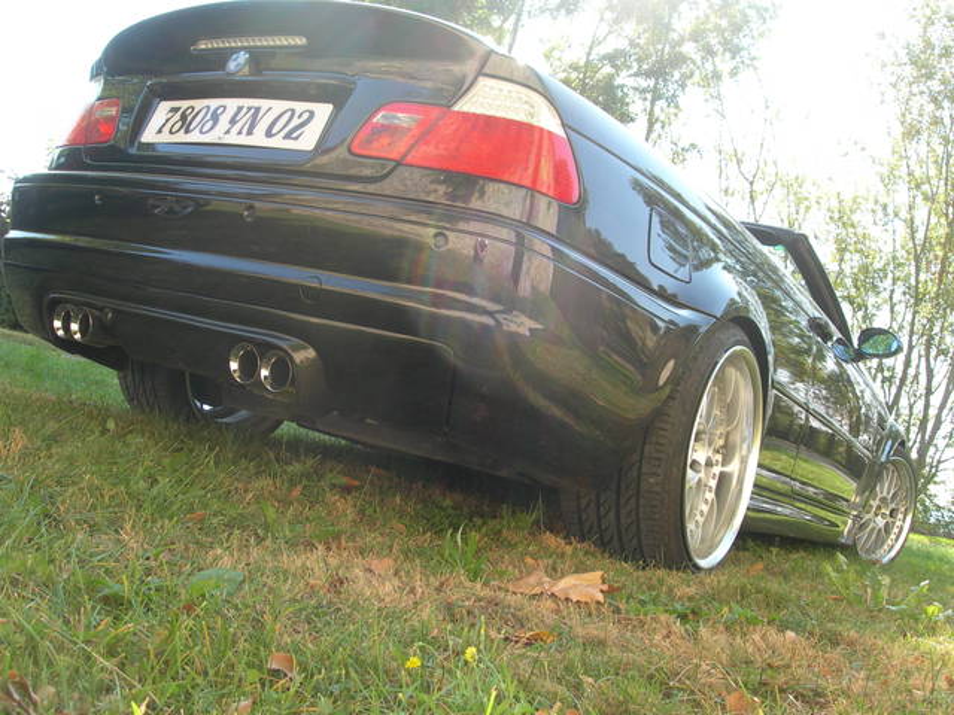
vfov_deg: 37.7
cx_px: 477
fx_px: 1047
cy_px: 358
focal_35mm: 38
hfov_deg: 49.0
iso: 50
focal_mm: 7.8
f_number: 4.8
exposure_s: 1/70.8
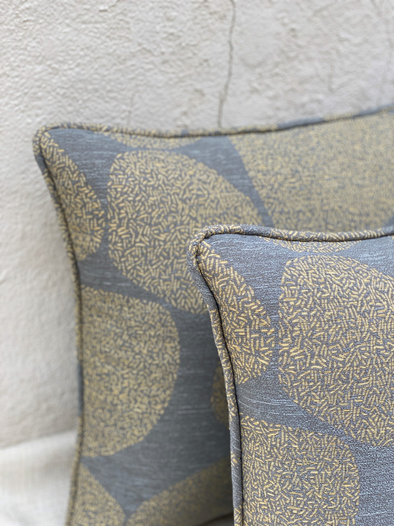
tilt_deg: -29.0
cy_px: 263
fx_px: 789
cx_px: 197
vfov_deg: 36.8
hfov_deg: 28.0
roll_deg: -7.2
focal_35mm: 52
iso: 32
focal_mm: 6
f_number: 2
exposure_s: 1/122
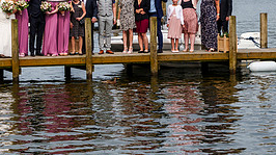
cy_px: -9
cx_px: 16
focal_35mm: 135
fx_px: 987
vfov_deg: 8.9
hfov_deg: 15.7
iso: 400
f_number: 3.5
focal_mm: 59
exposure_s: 1/8000
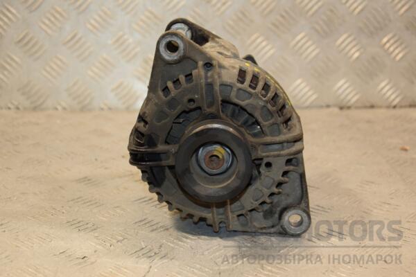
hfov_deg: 27.0
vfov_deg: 18.2
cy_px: 138
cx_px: 208
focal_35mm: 75
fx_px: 867
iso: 800
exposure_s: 1/160
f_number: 5
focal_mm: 50
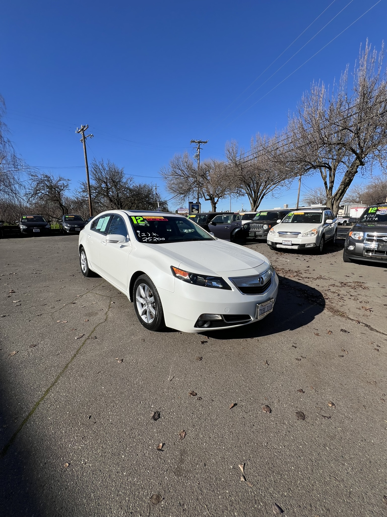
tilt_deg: -11.0
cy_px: 258
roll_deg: +0.4
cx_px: 194
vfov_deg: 106.2
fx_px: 194
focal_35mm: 13
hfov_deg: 89.9
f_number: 1.8
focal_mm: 1.57
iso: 32
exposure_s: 1/2801
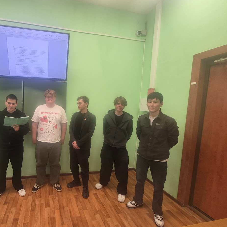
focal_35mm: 16
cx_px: 70
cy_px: 111
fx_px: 119
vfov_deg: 87.4
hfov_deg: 83.5
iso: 125
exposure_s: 1/60
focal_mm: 1.74
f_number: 2.2
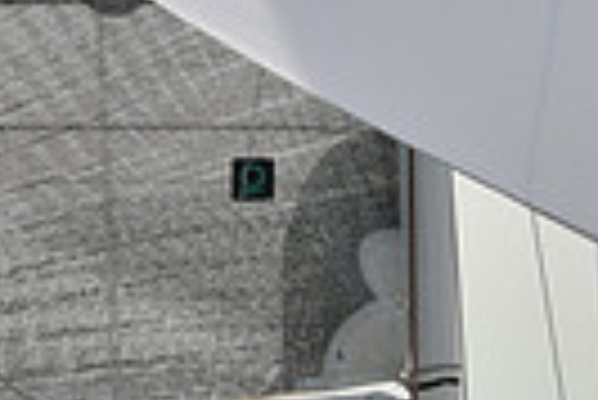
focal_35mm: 305
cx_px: 472
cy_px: 762
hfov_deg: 6.7
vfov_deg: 4.5
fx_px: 5072
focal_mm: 70
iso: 400
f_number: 10
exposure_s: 1/1600
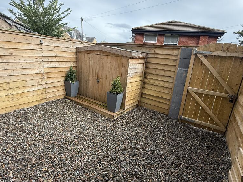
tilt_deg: -14.9
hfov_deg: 84.7
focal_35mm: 19
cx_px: 121
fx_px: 133
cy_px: 91
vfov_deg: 68.7
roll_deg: -3.8
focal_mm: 2.22
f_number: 2.2
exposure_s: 1/709
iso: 64
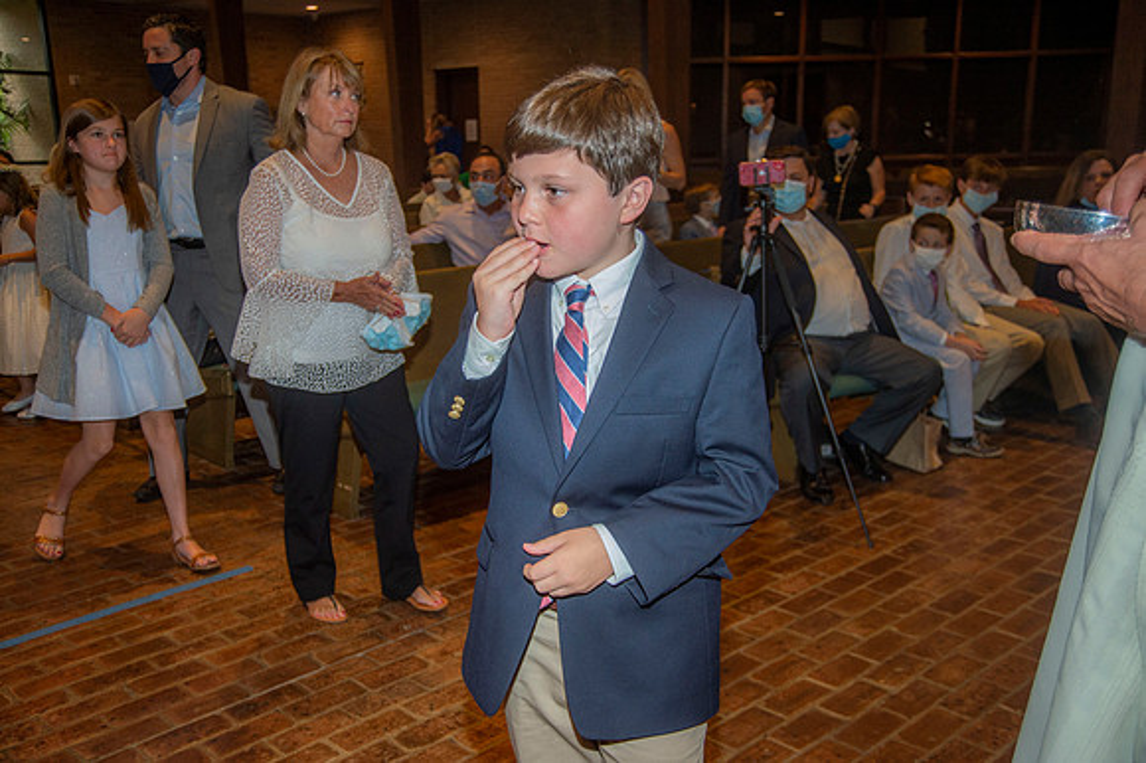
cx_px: 573
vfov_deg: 35.0
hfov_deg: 50.7
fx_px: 1209
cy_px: 382
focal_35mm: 38
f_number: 5.6
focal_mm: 38
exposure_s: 1/200
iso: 1600
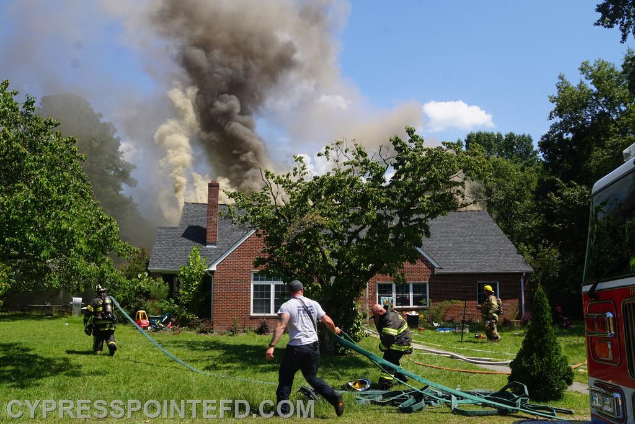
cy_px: 212
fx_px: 476
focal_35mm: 27
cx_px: 318
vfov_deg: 47.9
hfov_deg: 67.4
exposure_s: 1/125
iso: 100
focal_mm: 18
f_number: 9
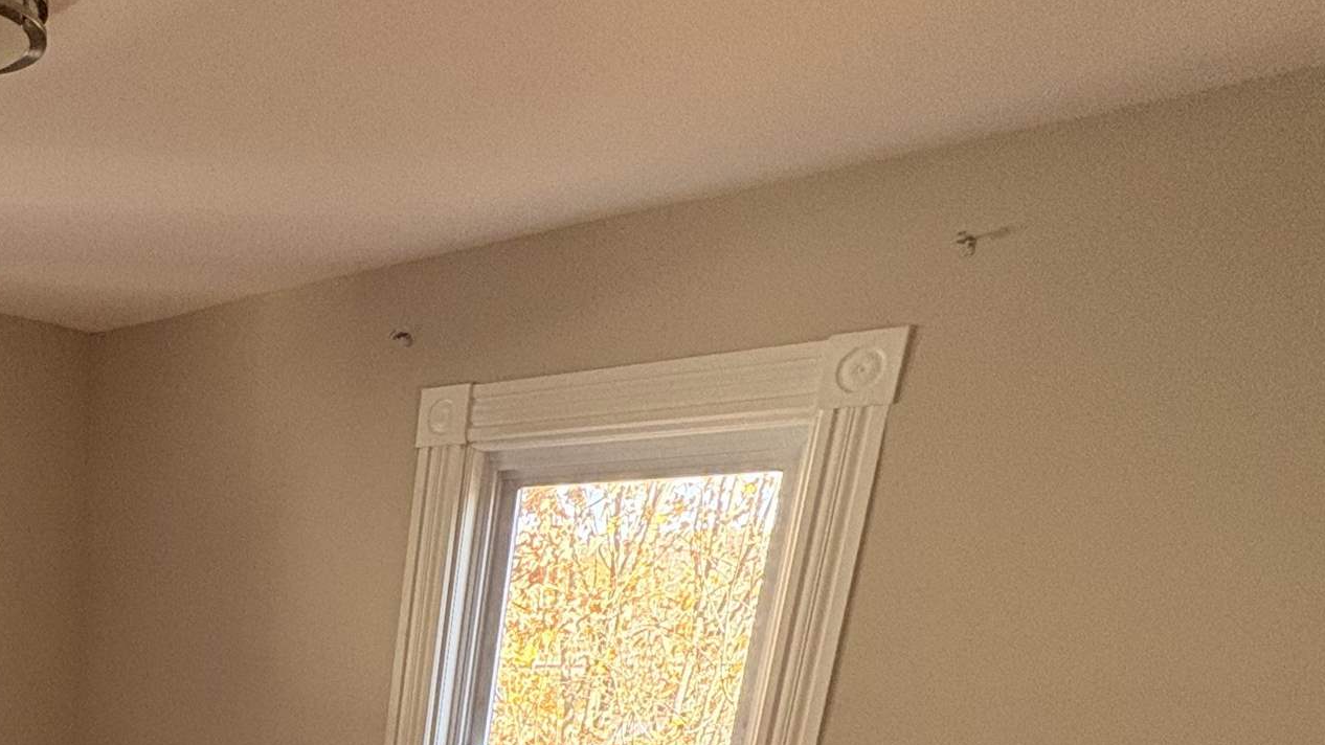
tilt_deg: -17.8
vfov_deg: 26.2
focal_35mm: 37
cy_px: 1018
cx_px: 4
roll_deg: -1.2
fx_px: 1300
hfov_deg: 45.6
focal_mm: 2.22
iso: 125
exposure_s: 1/100
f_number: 2.2
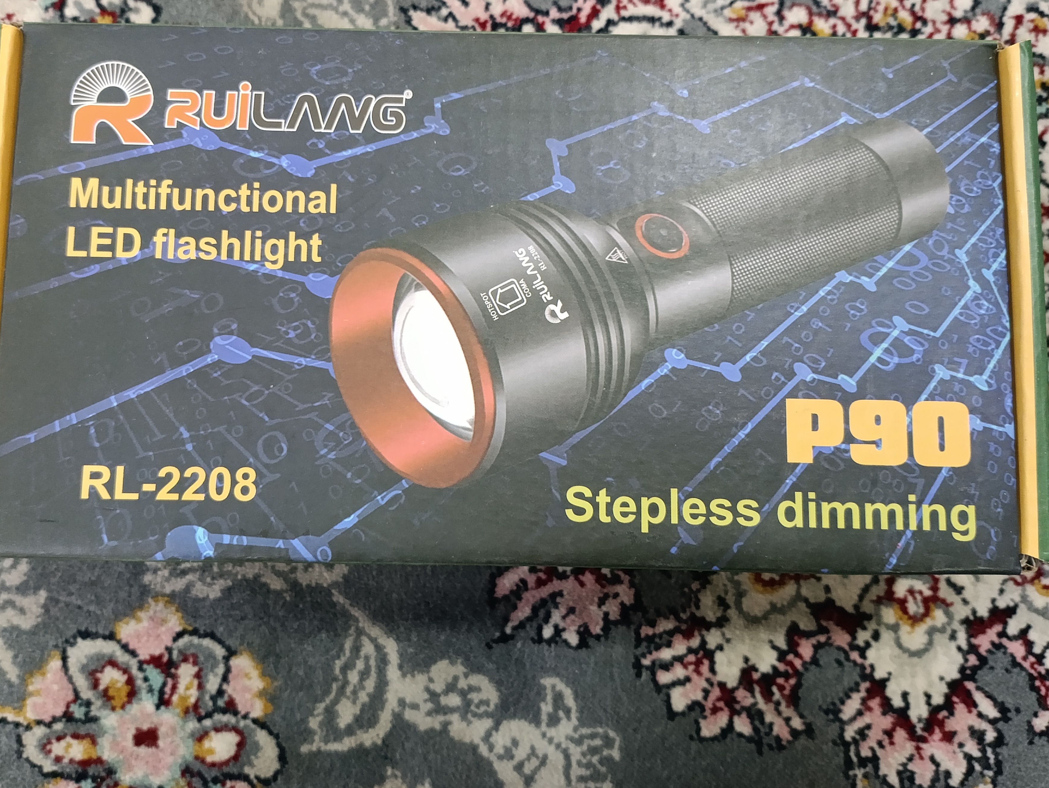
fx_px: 1000
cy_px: 330
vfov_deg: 42.8
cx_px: 498
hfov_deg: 55.3
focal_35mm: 33
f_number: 1.7
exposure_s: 1/25
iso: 1600
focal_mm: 4.71
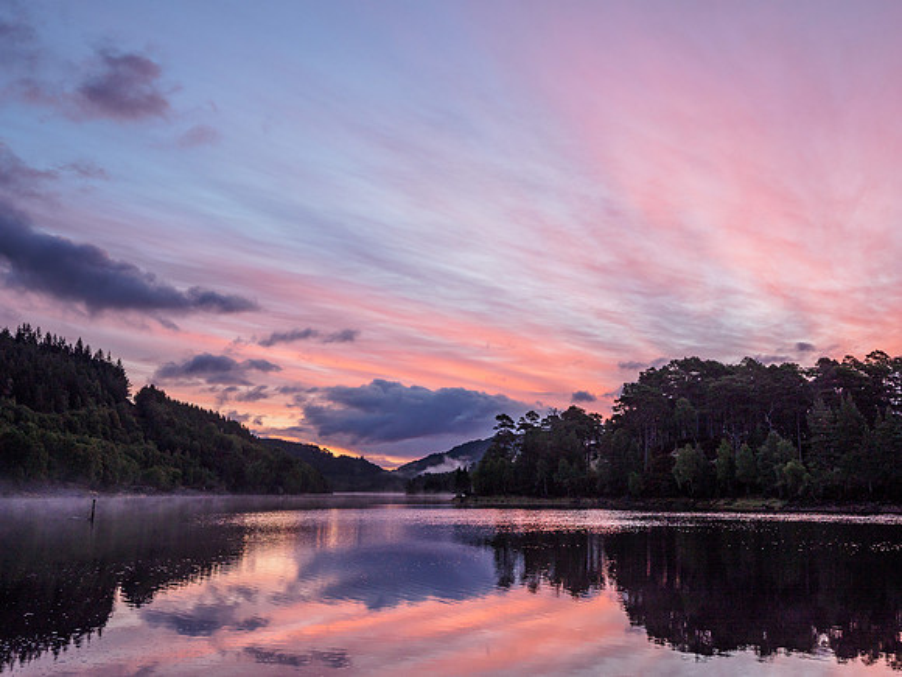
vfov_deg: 39.7
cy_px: 338
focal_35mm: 36
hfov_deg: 51.4
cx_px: 451
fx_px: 938
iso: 200
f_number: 6.3
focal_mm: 18
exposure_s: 1/50
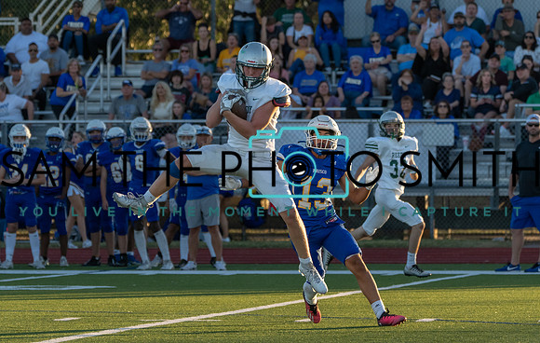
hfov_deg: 6.6
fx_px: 4688
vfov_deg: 4.2
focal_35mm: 317
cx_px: 245
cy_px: 153
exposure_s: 1/1250
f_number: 5.6
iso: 1000
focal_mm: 209
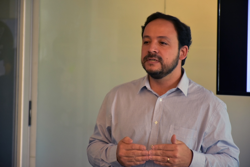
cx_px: 125
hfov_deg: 13.0
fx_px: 1094
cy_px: 84
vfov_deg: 8.7
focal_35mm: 158
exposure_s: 1/80
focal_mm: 105
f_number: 5.6
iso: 800
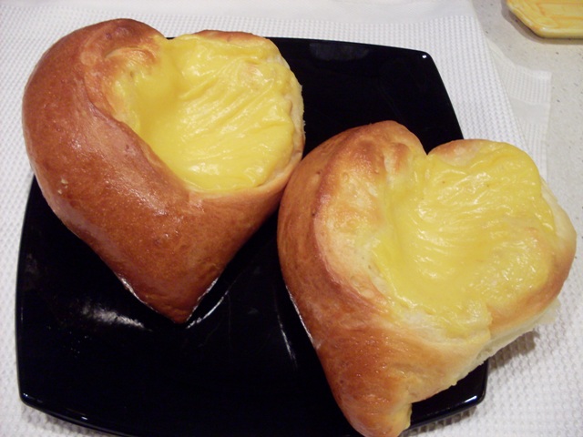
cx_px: 292
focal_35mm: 38
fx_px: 640
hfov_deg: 49.0
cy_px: 218
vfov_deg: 37.7
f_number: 2.8
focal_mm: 6.3
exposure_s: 1/30
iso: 200
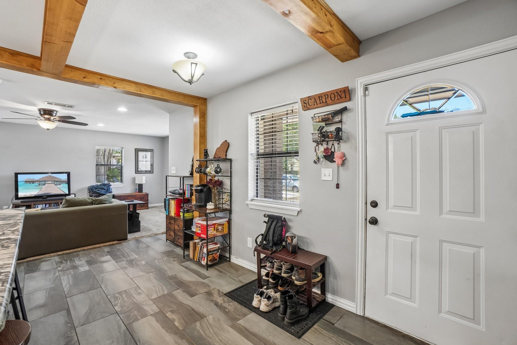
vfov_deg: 77.3
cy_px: 172
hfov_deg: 100.4
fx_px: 215
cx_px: 258
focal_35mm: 15
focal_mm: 10
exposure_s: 1/20
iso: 400
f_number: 8
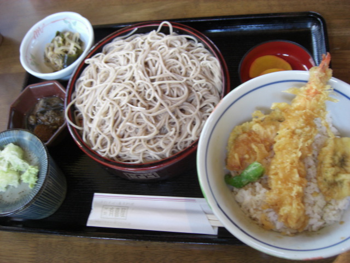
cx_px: 175
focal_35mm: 38
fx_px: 384
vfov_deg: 37.7
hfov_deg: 49.0
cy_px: 132
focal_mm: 7.9
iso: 200
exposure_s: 1/50
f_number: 2.8
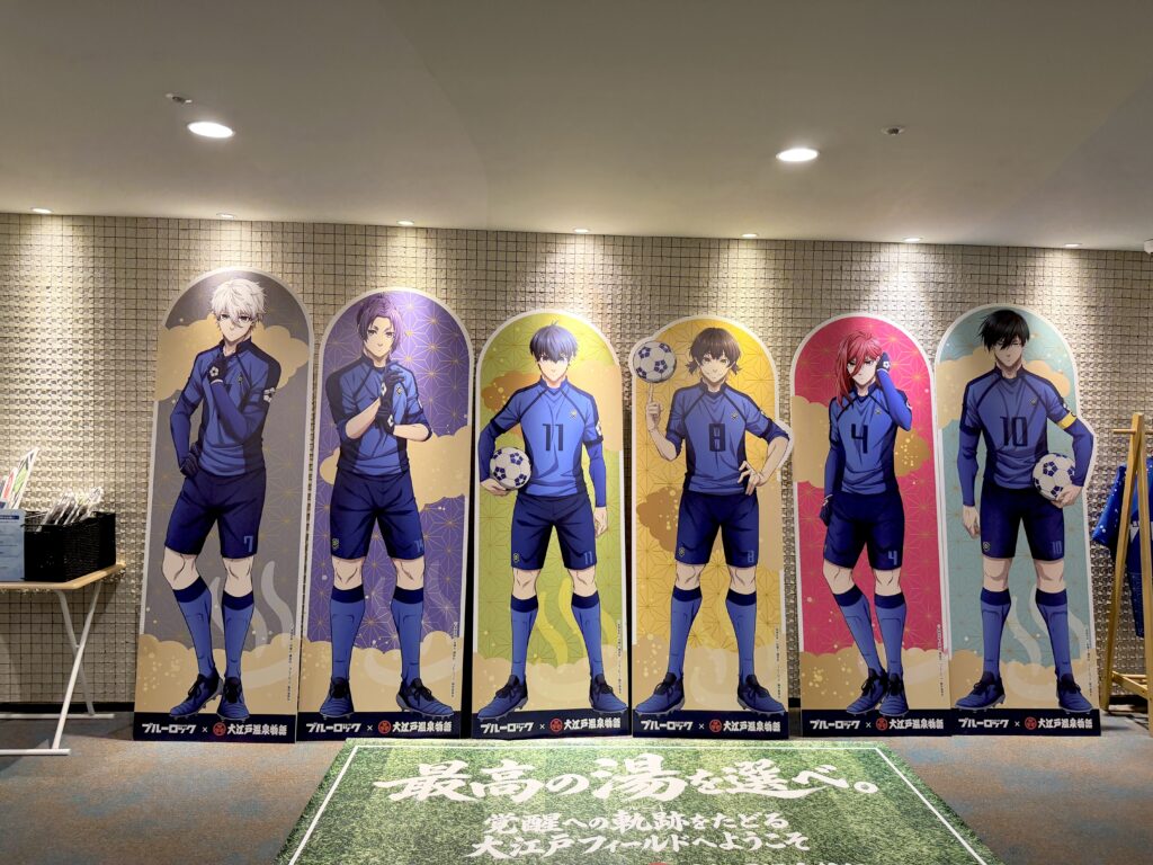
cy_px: 432
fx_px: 799
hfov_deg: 71.6
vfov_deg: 56.8
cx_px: 576
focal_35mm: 24
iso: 125
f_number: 1.78
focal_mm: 6.76
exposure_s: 1/50
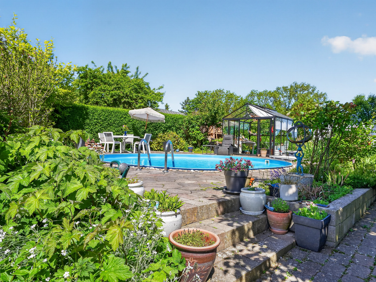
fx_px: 250
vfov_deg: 58.9
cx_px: 197
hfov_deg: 73.9
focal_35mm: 23
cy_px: 142
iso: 400
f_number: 8
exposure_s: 1/125
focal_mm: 21
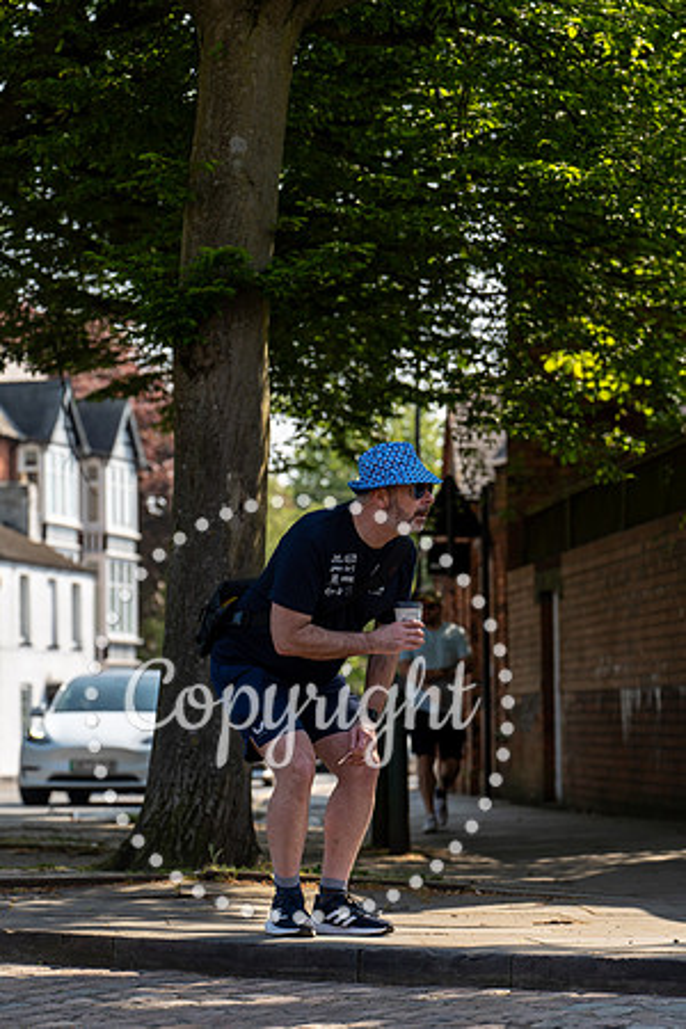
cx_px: 343
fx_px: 3087
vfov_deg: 18.9
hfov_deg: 12.7
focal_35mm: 108
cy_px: 514
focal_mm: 108
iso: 200
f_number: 4.5
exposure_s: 1/1000
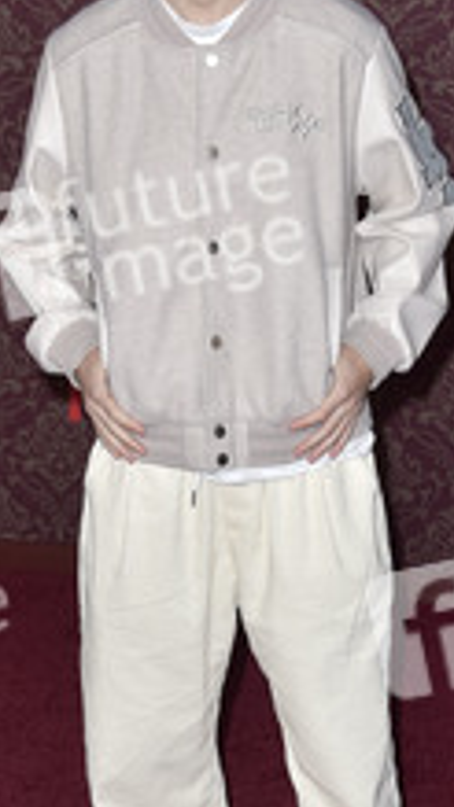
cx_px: 223
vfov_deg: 20.0
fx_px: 2293
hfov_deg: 11.3
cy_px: 427
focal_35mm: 107
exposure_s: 1/250
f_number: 6.3
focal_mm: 56
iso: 400
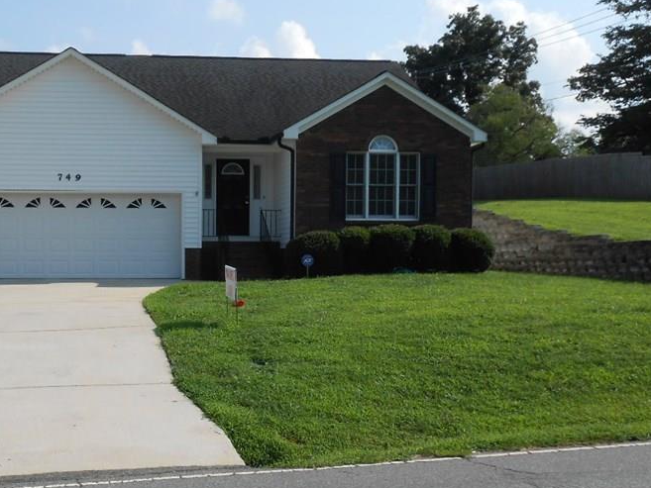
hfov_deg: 35.4
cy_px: 312
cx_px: 170
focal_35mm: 53
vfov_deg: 27.4
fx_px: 997
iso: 80
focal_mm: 6
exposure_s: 1/800
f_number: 3.9
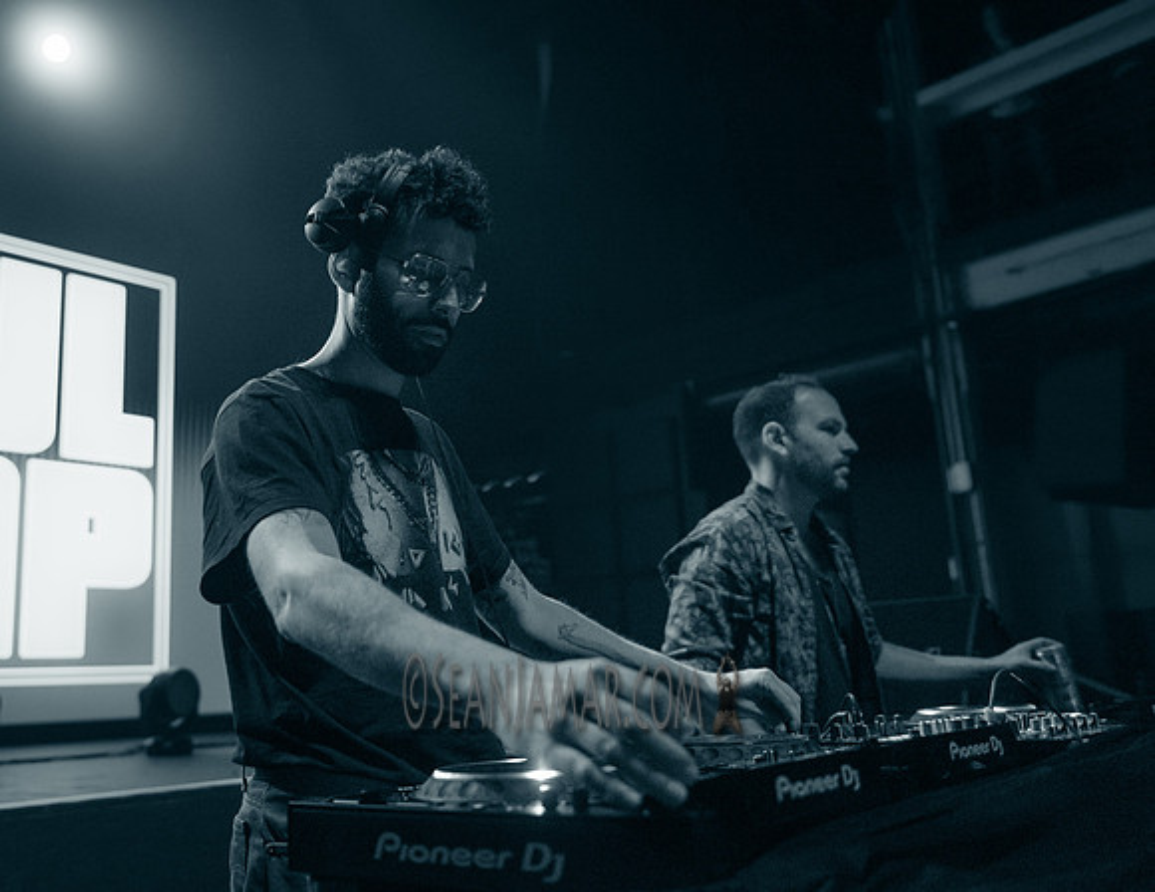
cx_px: 446
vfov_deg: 42.6
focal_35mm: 34
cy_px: 418
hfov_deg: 53.1
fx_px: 1144
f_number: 2.8
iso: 4000
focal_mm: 29
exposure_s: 1/320
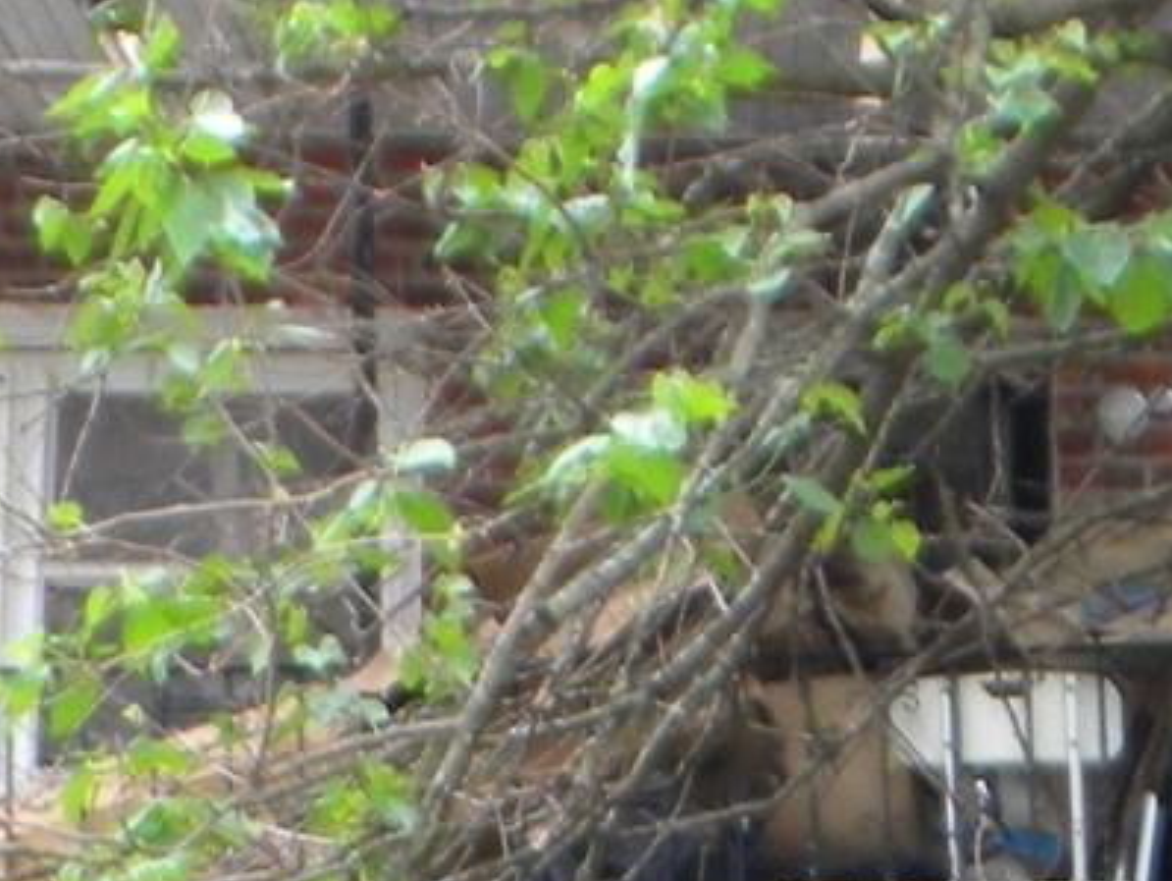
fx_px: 4878
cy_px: 1058
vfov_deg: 10.2
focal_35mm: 144
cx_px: 610
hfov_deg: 13.7
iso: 140
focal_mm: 5
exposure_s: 1/59.8
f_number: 3.5
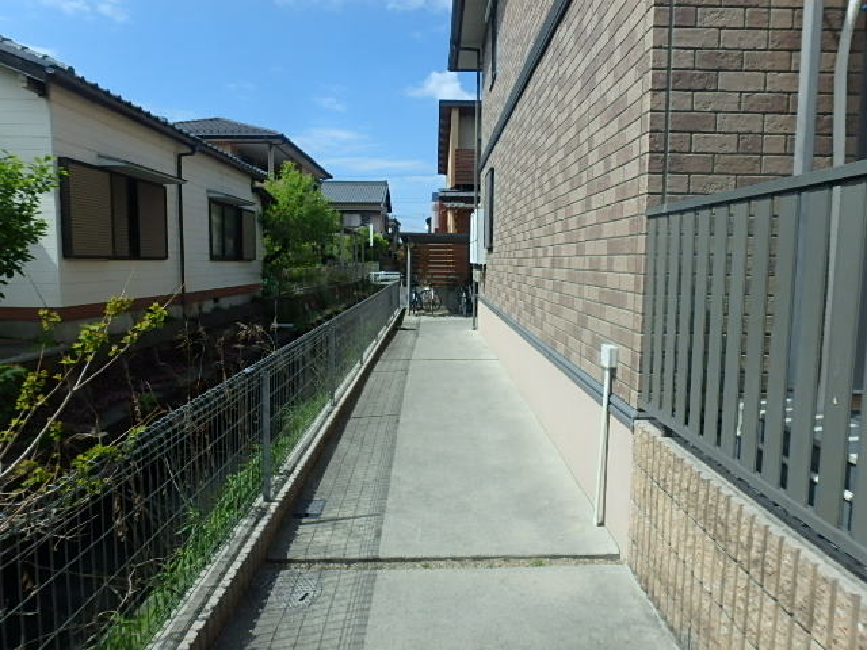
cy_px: 325
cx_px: 434
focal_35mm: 21
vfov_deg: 63.4
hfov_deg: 79.0
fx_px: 526
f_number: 6
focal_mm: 3.7
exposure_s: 1/640
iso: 125
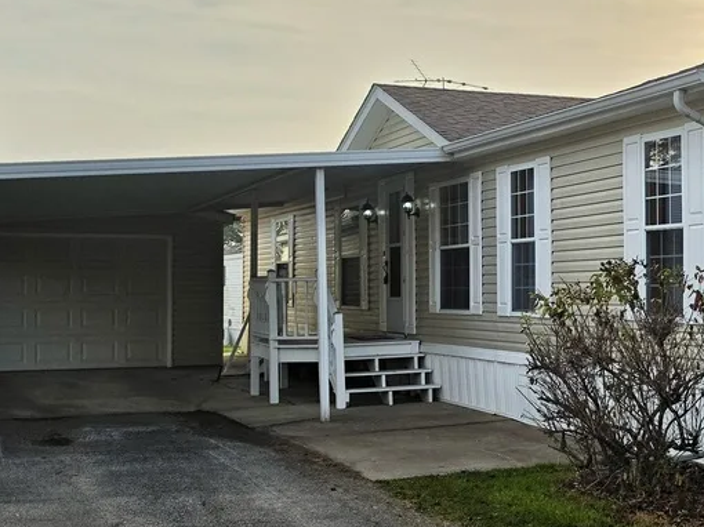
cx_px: 712
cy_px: 269
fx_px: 1321
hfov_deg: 28.0
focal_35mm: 65
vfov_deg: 22.6
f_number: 1.4
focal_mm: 6.5
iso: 32
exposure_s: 1/7939
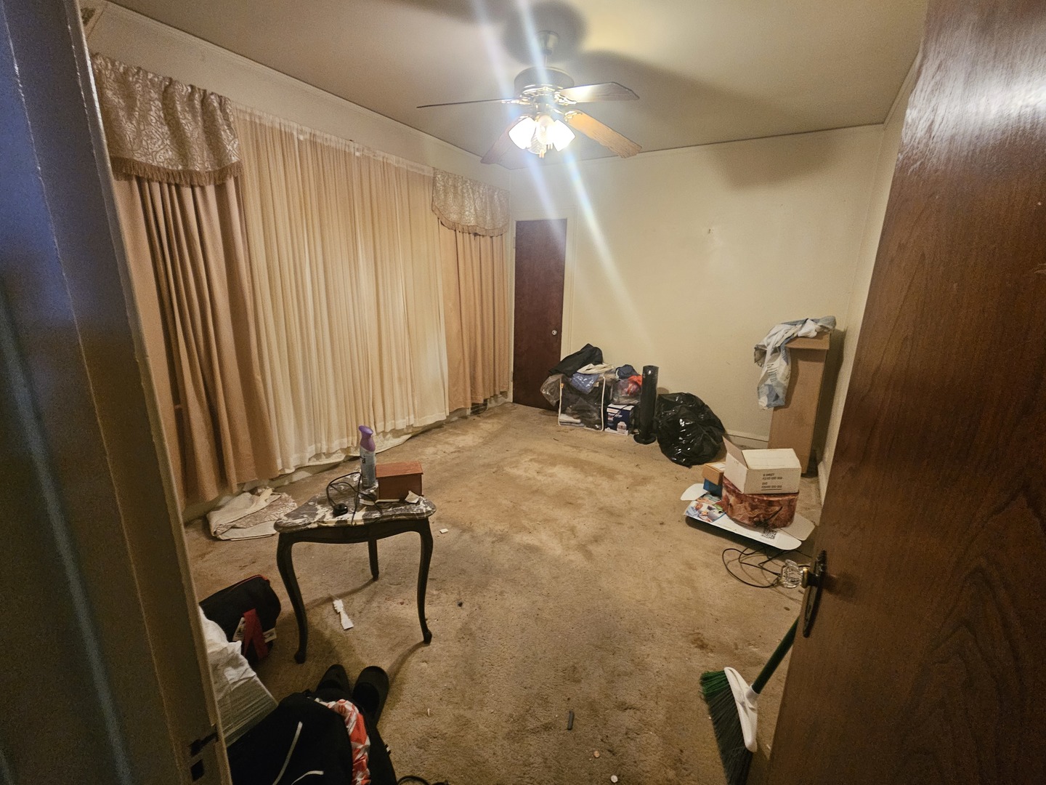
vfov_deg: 89.9
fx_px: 393
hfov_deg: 106.2
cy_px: 392
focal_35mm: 13
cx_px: 523
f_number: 2.2
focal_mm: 2.2
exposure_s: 1/24
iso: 640
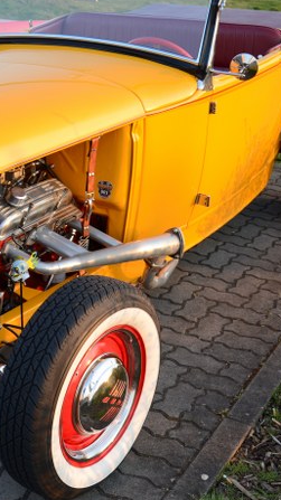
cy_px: 235
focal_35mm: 59
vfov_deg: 35.5
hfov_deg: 20.1
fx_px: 782
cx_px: 45
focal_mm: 21
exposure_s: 1/80
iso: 100
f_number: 4.5
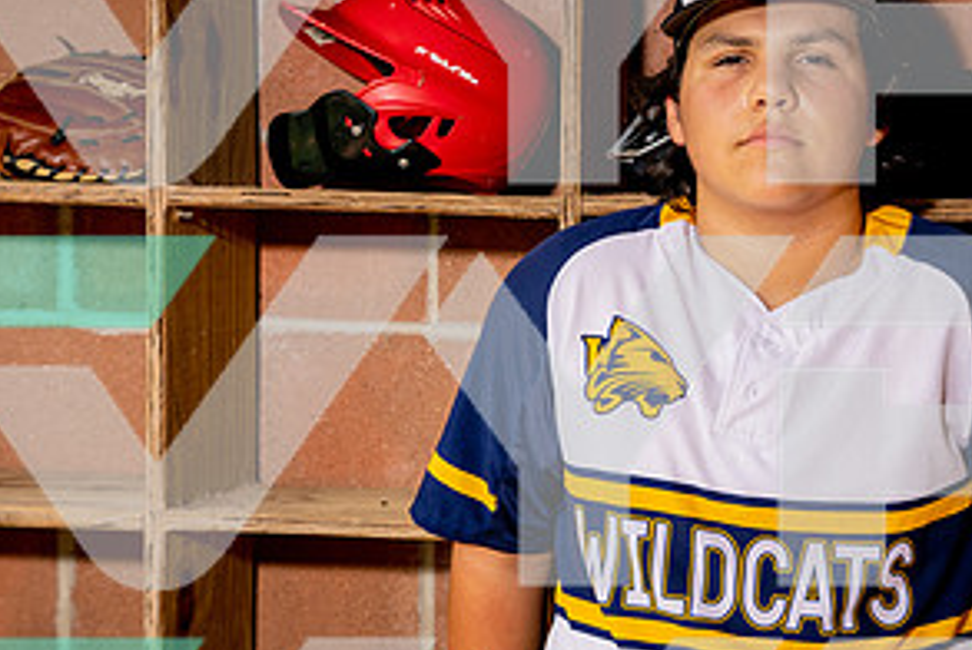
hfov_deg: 20.1
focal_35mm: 101
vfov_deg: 13.6
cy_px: 413
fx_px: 2730
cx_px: 713
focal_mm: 51
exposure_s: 1/250
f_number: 5
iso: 100
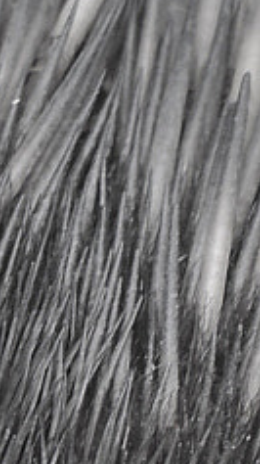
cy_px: 460
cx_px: 4
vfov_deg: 0.8
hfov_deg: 0.4
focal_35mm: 2865
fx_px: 35177
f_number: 5.6
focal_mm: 270
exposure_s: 1/200
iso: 400
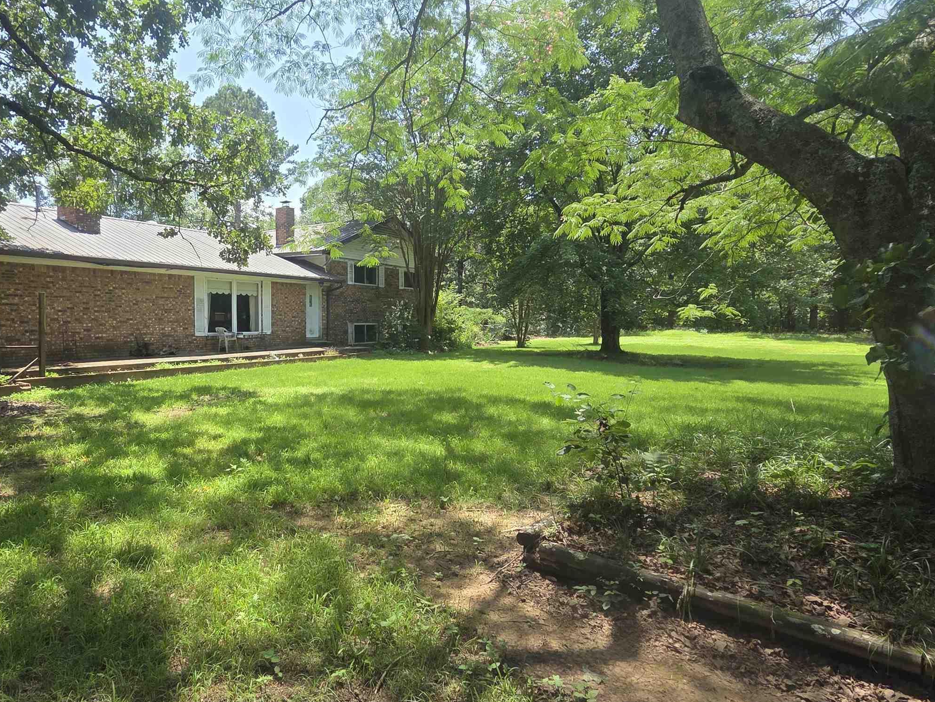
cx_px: 361
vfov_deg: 66.0
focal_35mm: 20
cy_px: 349
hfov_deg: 80.5
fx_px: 540
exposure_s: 1/699
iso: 50
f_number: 2.2
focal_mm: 2.2
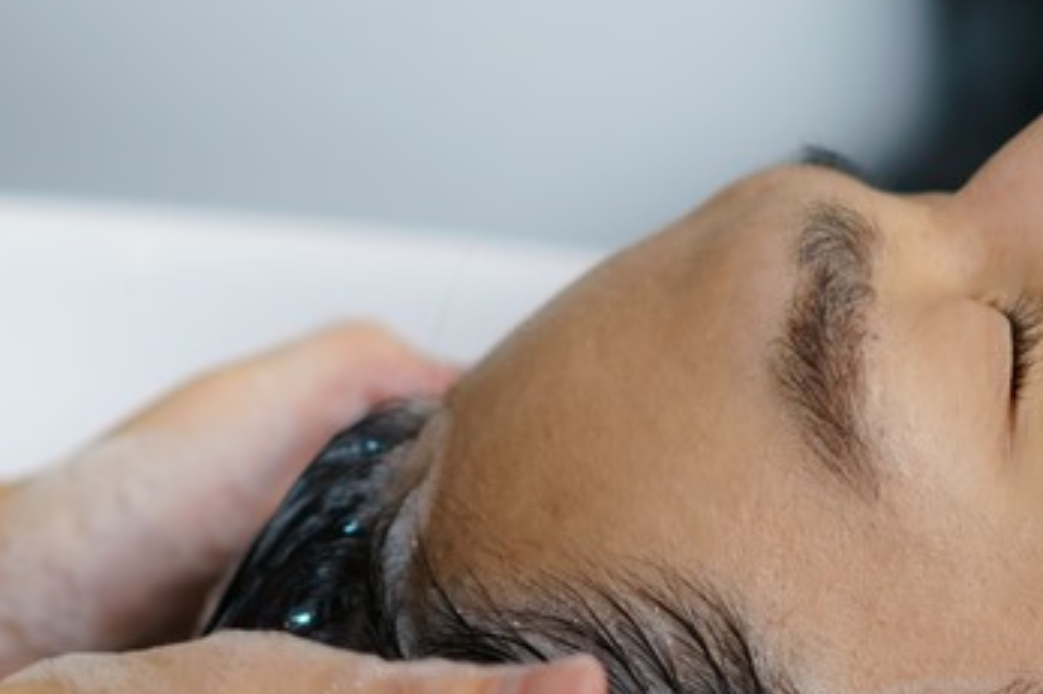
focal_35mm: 214
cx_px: 305
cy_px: 541
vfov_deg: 6.4
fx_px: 6197
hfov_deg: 9.6
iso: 320
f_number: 2.2
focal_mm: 55
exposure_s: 1/250
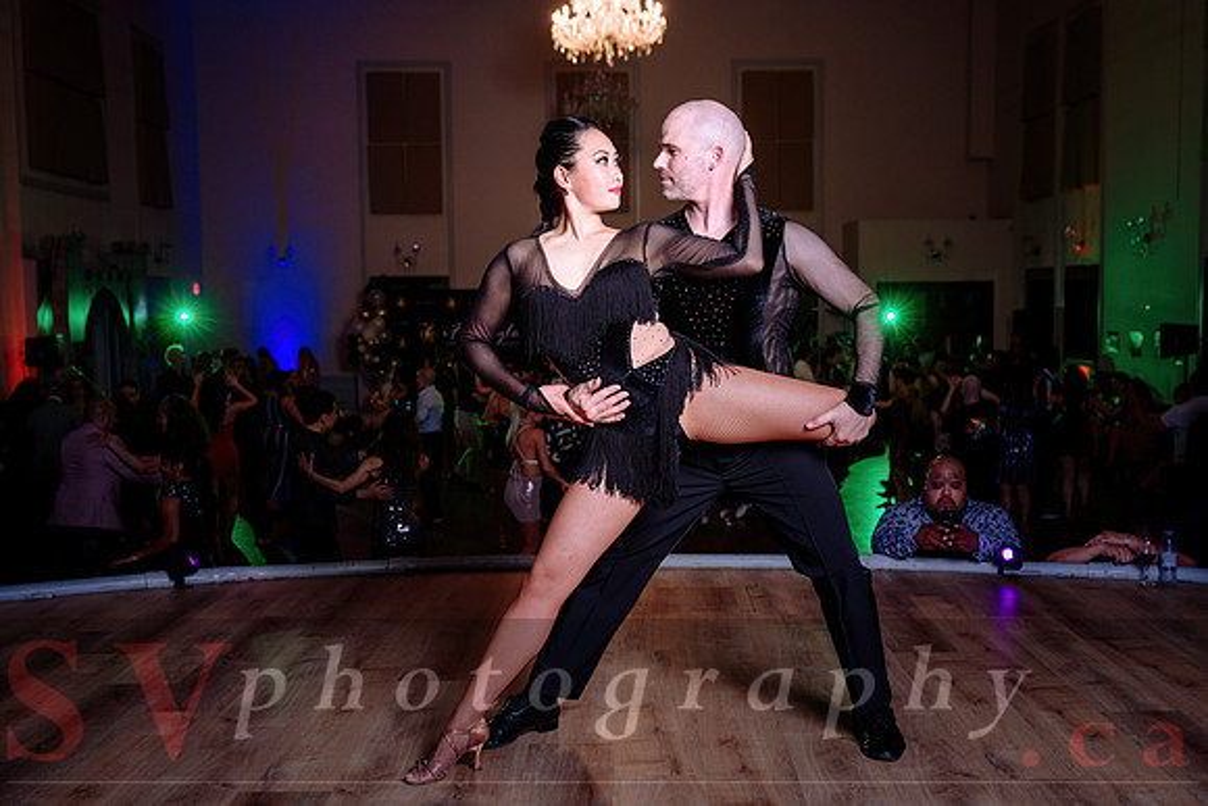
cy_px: 423
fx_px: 1425
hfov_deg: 45.9
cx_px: 647
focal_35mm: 42
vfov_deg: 31.6
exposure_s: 1/80
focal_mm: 39
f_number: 4
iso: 500
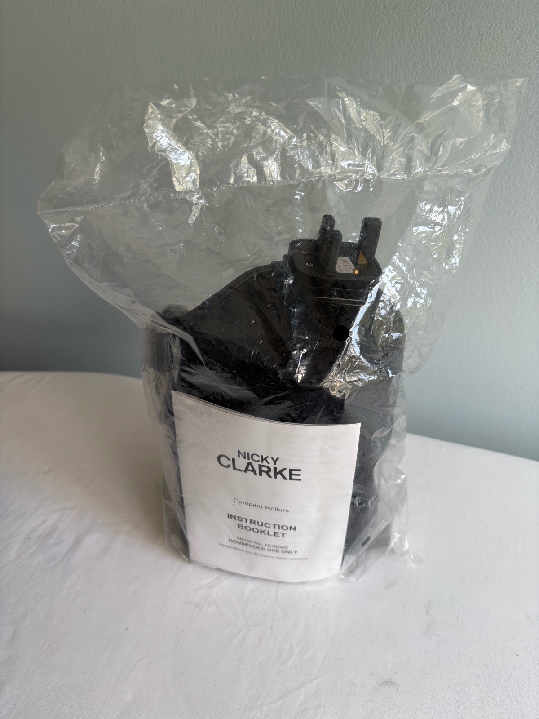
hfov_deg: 53.1
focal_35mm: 26
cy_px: 360
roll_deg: +3.8
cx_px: 270
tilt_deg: -37.3
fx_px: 540
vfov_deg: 67.3
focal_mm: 5.96
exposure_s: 1/121
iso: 64
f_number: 1.6
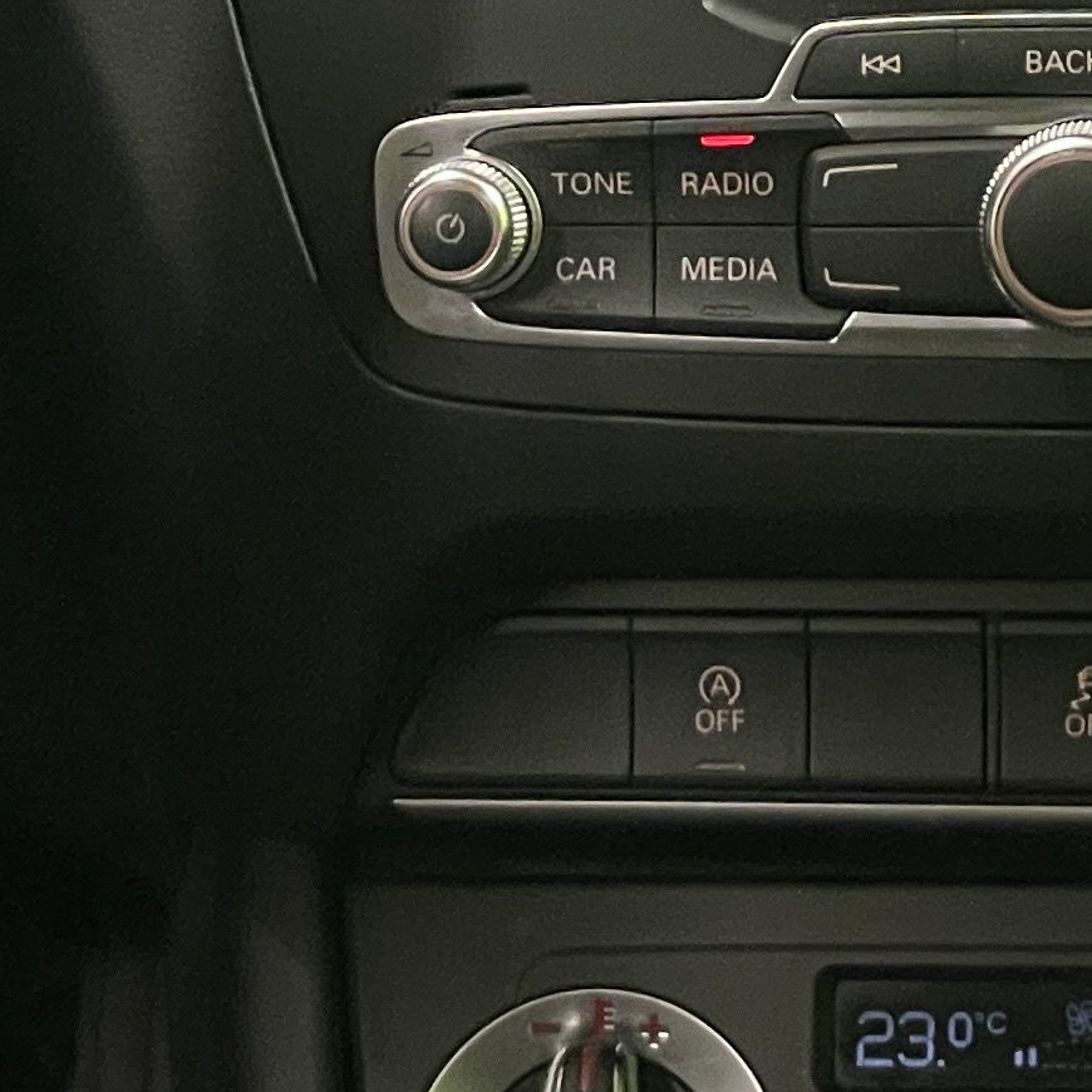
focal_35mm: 213
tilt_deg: -20.4
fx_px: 7602
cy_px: -200
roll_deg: +1.3
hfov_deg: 8.2
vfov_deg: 8.1
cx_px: 1126
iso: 500
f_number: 2
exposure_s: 1/50
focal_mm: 6
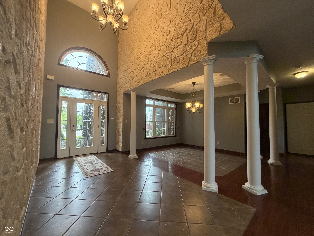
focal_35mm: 14
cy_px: 118
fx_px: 127
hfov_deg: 102.1
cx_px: 157
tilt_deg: +3.1
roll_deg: -0.2
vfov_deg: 85.7
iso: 320
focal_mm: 2.22
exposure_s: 1/60
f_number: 2.2
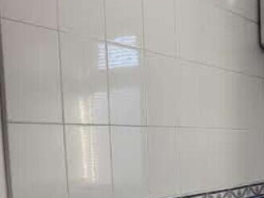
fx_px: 557
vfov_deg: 19.4
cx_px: 232
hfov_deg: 25.9
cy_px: 214
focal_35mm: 73
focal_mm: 1.82
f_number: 2
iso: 80
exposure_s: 1/100
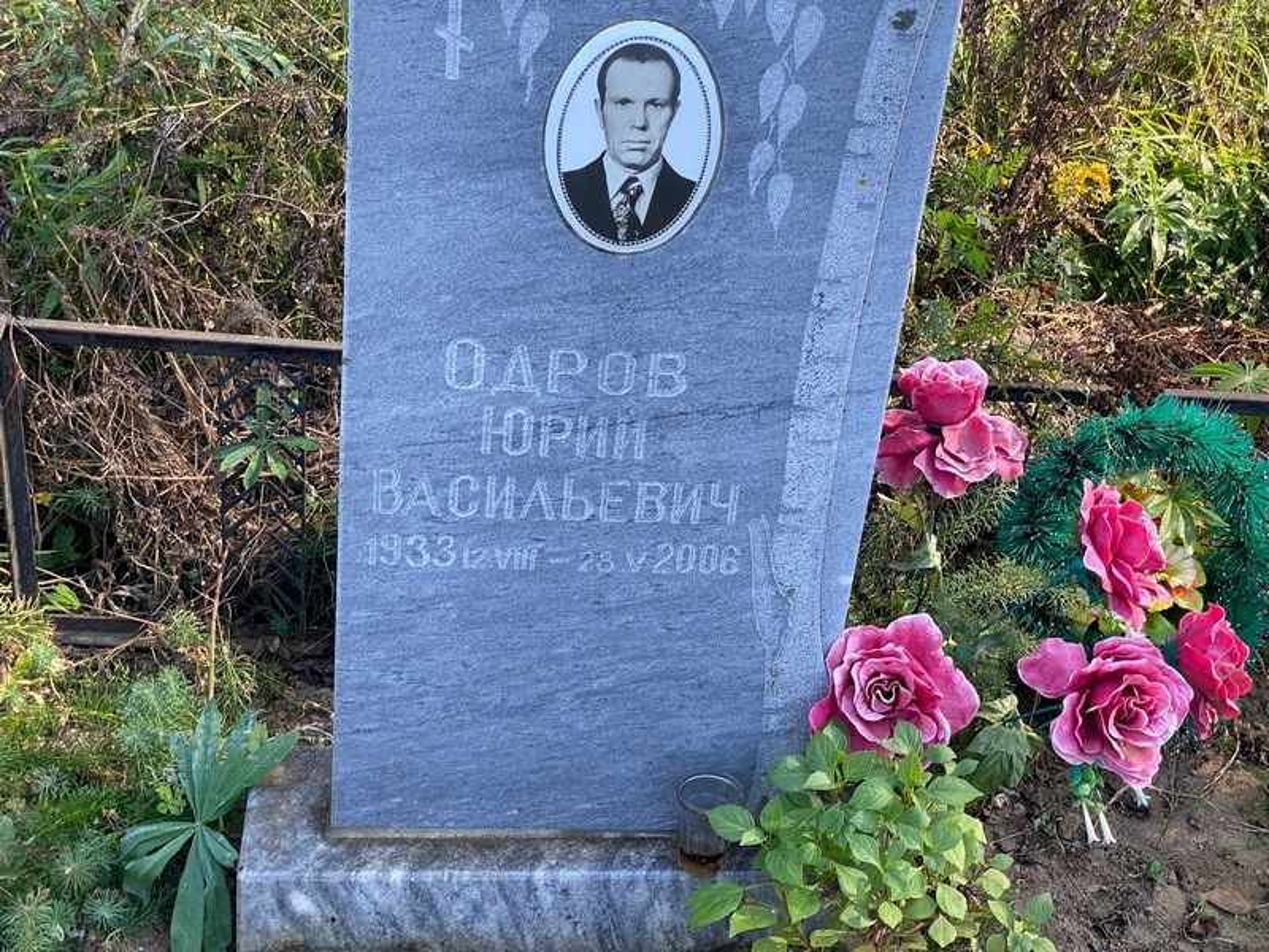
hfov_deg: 36.8
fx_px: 1906
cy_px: 476
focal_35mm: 52
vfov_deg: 28.0
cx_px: 634
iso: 25
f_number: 2
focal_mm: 6
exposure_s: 1/122
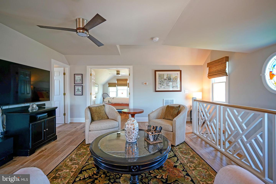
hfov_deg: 100.4
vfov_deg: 77.3
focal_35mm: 15
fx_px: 115
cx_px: 138
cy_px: 92
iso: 250
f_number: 2.8
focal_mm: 10
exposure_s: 1/30
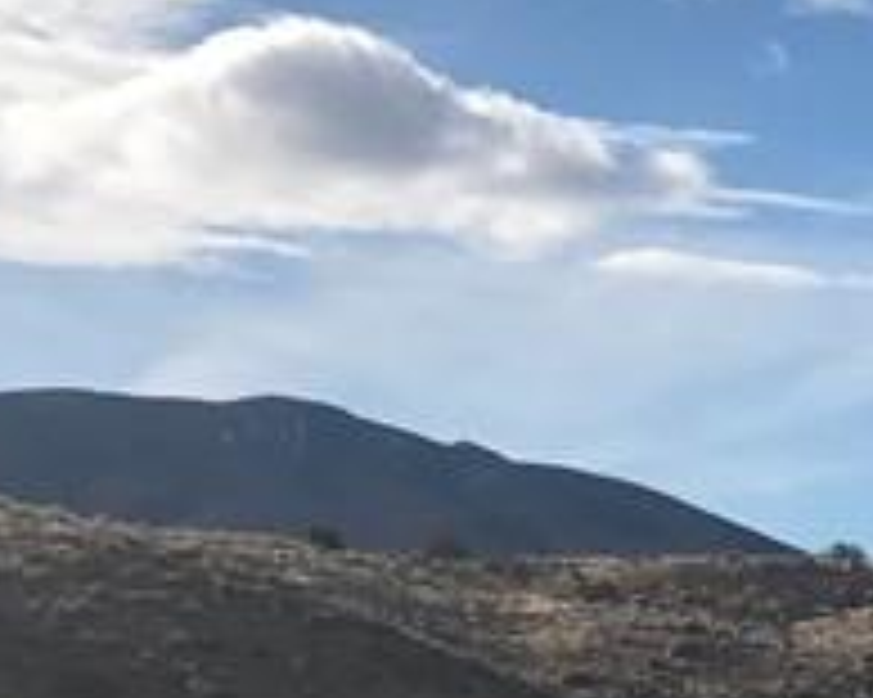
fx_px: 3719
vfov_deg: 10.0
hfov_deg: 12.1
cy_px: 1342
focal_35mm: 144
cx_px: 1678
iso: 20
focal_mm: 3.99
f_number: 1.8
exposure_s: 1/3300
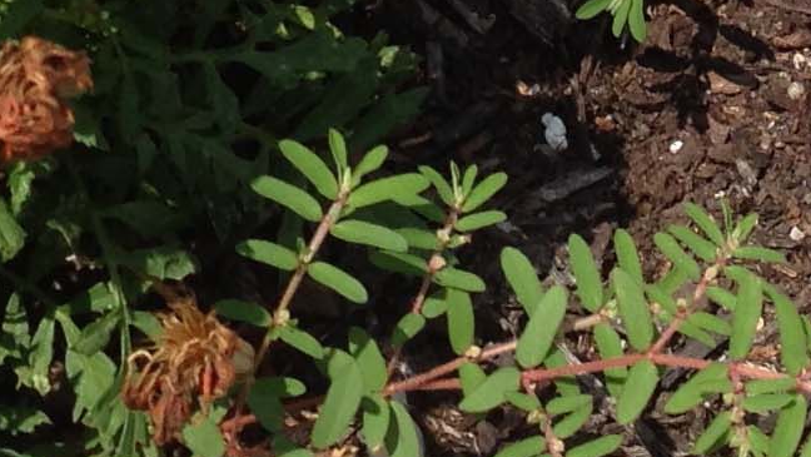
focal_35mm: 181
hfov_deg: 11.8
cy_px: -637
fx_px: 3894
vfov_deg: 6.4
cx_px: 736
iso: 50
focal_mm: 4.12
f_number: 2.4
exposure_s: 1/1466
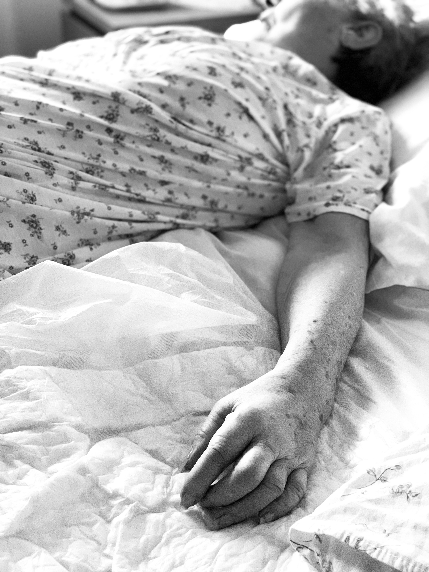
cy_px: 286
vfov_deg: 36.8
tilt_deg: -29.3
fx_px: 859
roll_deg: -0.6
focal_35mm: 52
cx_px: 214
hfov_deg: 28.0
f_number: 2.4
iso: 500
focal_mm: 6
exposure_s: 1/36
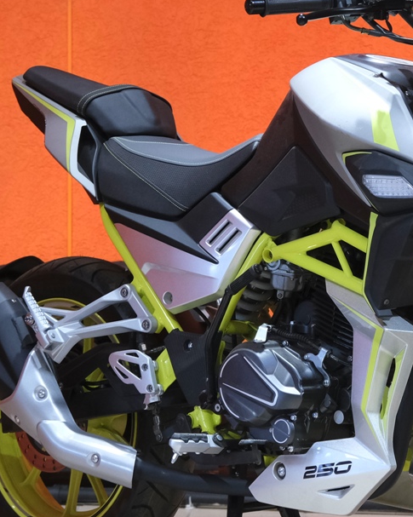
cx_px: 367
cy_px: 203
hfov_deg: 10.5
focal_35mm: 146
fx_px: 2232
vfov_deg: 13.2
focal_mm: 39.3
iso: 1600
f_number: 4
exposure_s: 1/100
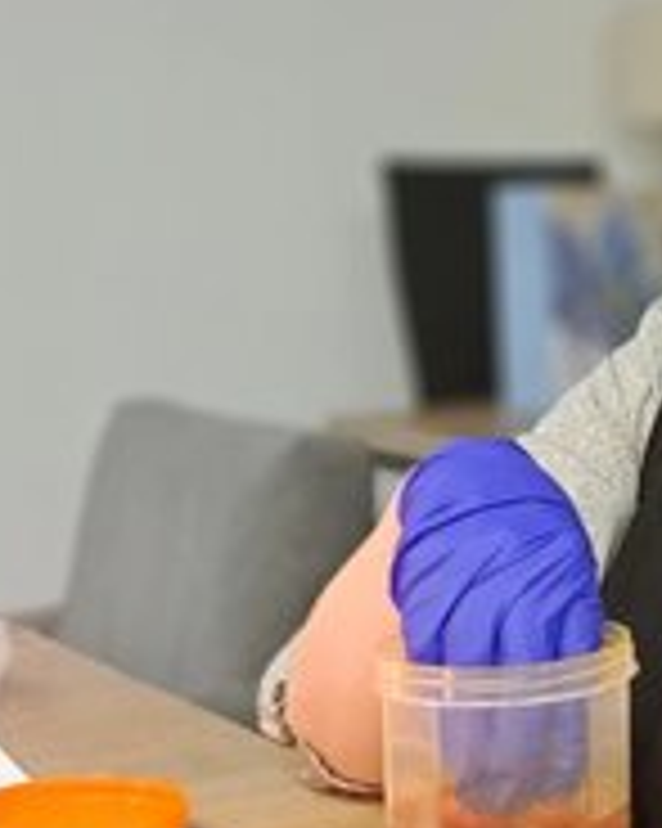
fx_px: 1250
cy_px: 410
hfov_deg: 25.6
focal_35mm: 51
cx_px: 851
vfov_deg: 36.7
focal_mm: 5.23
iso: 500
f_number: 1.8
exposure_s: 1/33
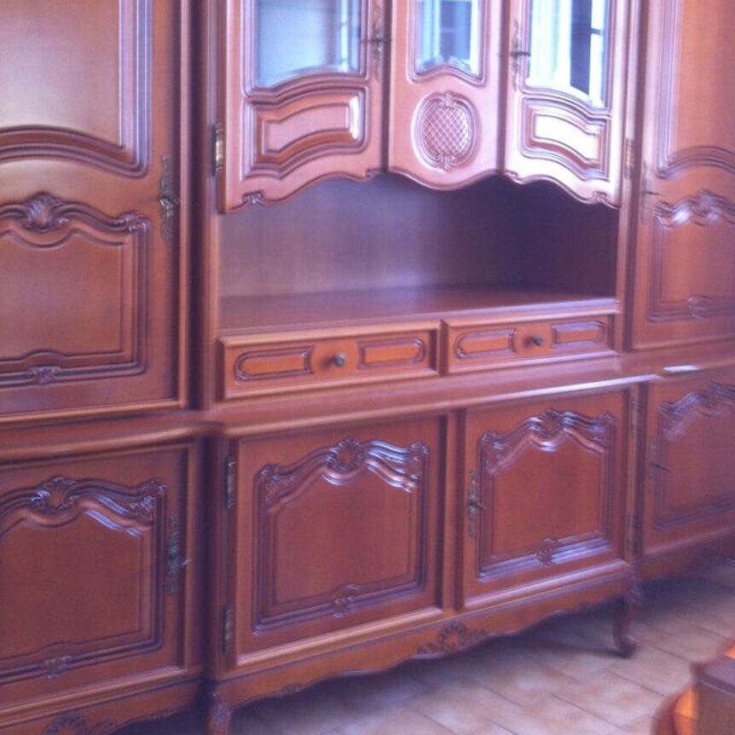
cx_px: 392
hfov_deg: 35.3
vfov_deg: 35.1
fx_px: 1153
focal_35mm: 48
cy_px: 259
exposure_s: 1/15
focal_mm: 3.85
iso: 100
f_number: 2.8
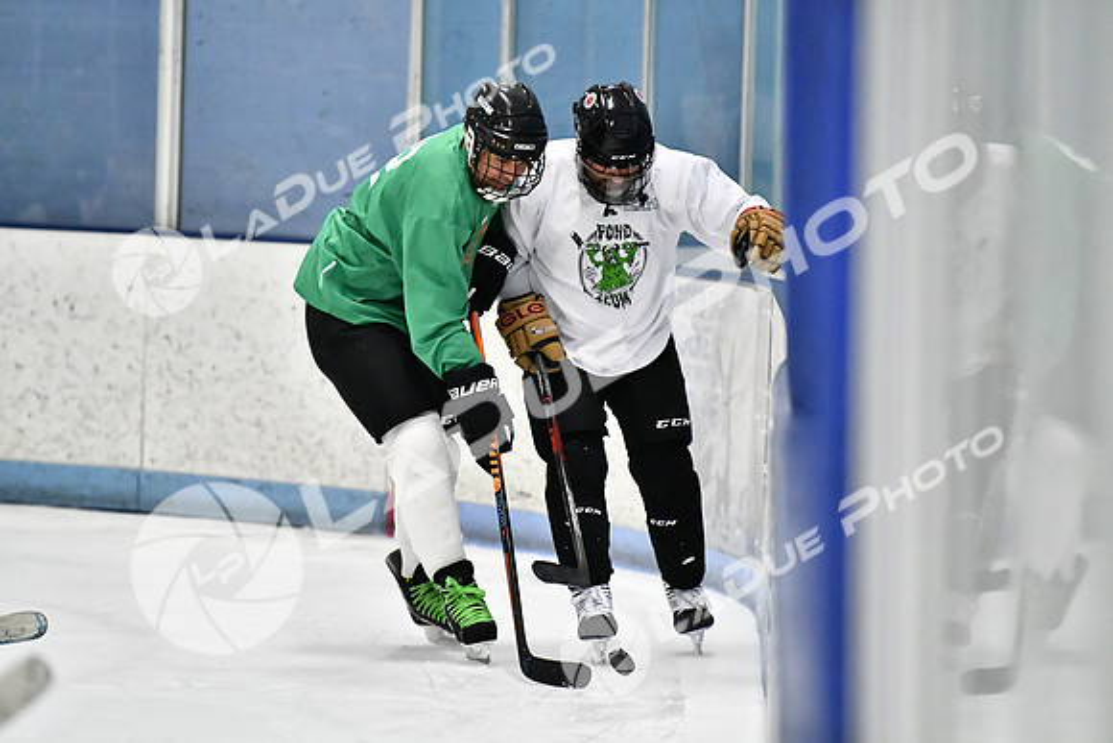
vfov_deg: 4.8
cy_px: 372
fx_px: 8813
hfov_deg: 7.2
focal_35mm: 285
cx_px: 556
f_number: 2.8
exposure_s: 1/1600
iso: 6400
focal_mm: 190
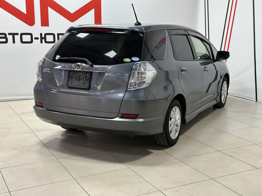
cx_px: 131
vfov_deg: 30.3
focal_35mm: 48
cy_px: 98
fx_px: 363
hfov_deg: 39.7
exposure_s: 1/100
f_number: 1.78
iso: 125
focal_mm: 6.86
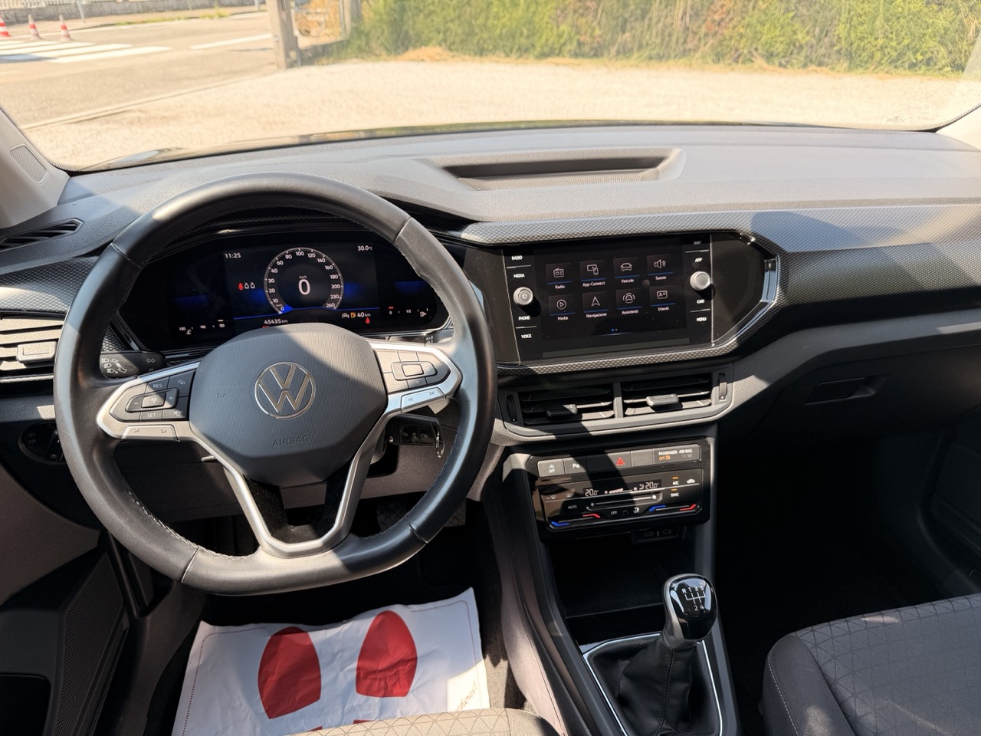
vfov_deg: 56.8
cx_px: 490
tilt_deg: -30.0
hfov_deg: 71.6
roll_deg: +0.5
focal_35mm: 24
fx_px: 680
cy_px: 368
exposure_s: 1/393
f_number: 1.78
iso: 80
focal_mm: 6.76
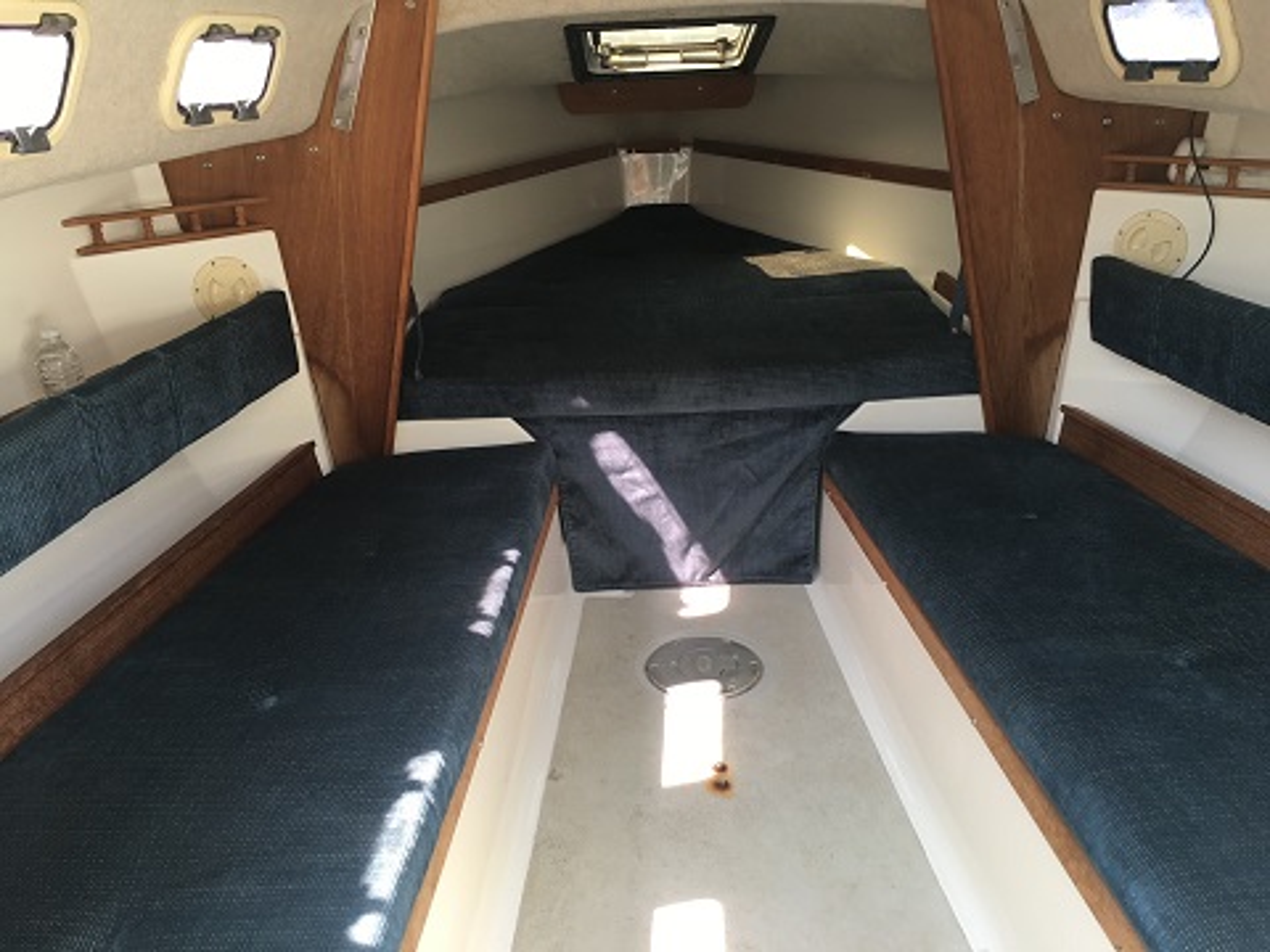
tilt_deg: -20.4
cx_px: 635
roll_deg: +1.8
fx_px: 1064
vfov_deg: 48.2
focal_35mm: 29
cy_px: 476
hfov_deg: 61.7
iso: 25
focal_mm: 4.15
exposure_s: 1/60
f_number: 2.2
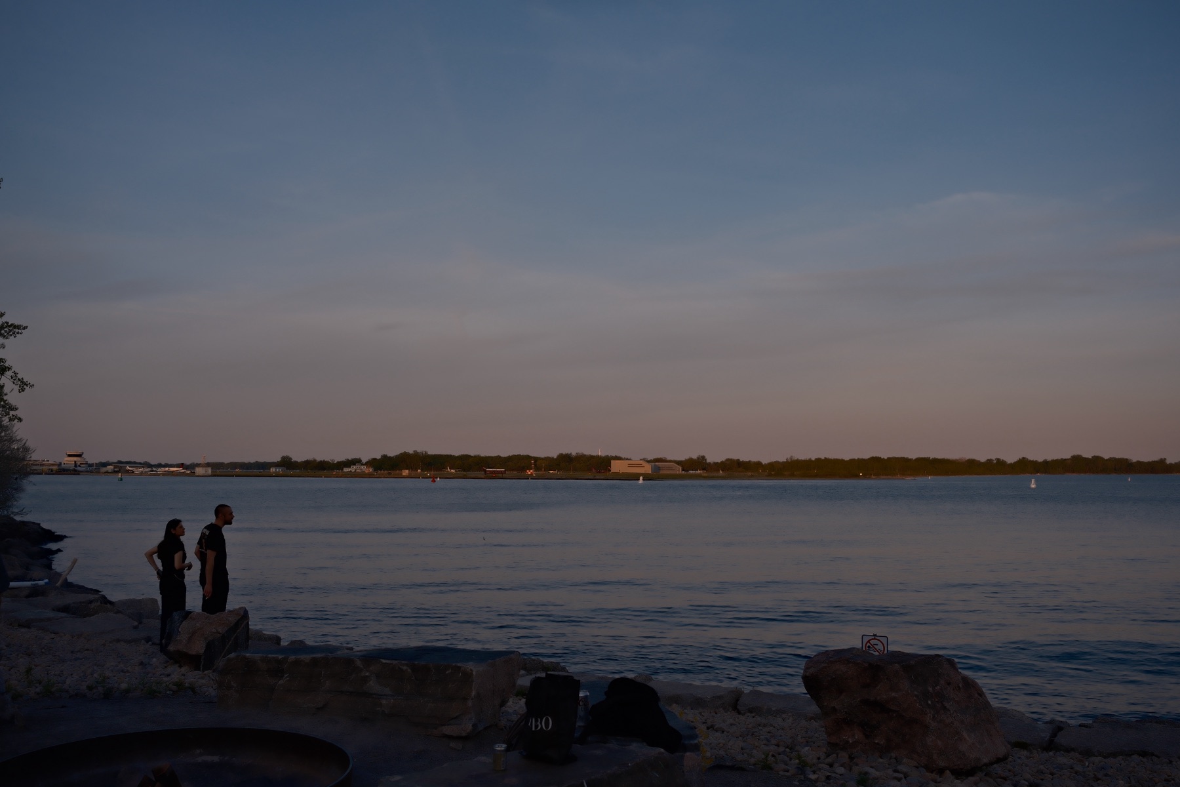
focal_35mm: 35
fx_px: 1147
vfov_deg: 37.9
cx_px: 590
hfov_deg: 54.4
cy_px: 394
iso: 125
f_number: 5
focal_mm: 23
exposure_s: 1/220
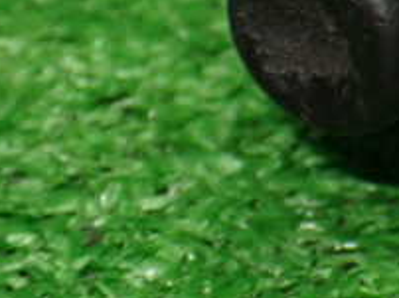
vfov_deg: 12.6
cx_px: 561
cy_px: -99
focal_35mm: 113
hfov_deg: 16.2
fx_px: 1301
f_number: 2.7
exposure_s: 1/160
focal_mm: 6.83
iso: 640
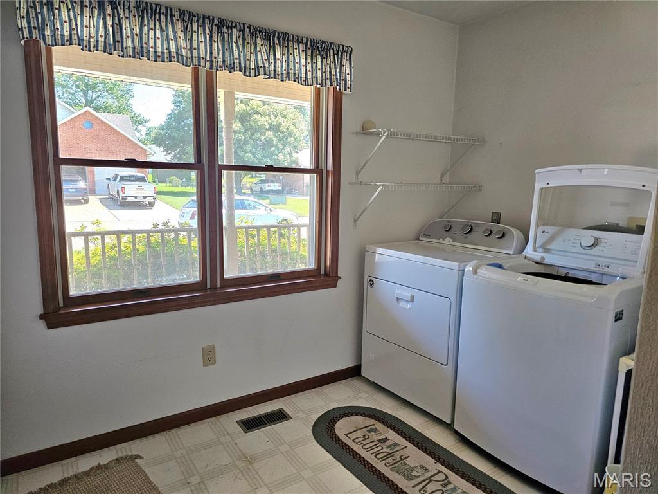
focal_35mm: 23
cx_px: 329
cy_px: 247
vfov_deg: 58.9
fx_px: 437
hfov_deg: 73.9
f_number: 1.7
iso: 250
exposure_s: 1/182
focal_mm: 6.3
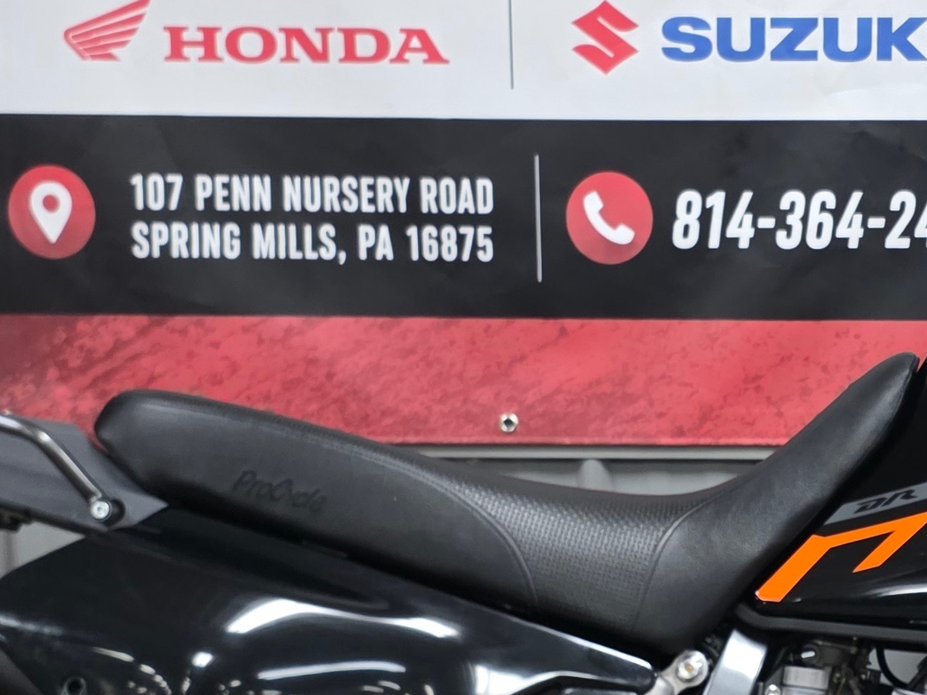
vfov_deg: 20.4
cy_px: 472
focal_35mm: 72
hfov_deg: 26.3
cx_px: 790
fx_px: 1928
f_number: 1.7
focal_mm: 6.3
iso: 1000
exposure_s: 1/120
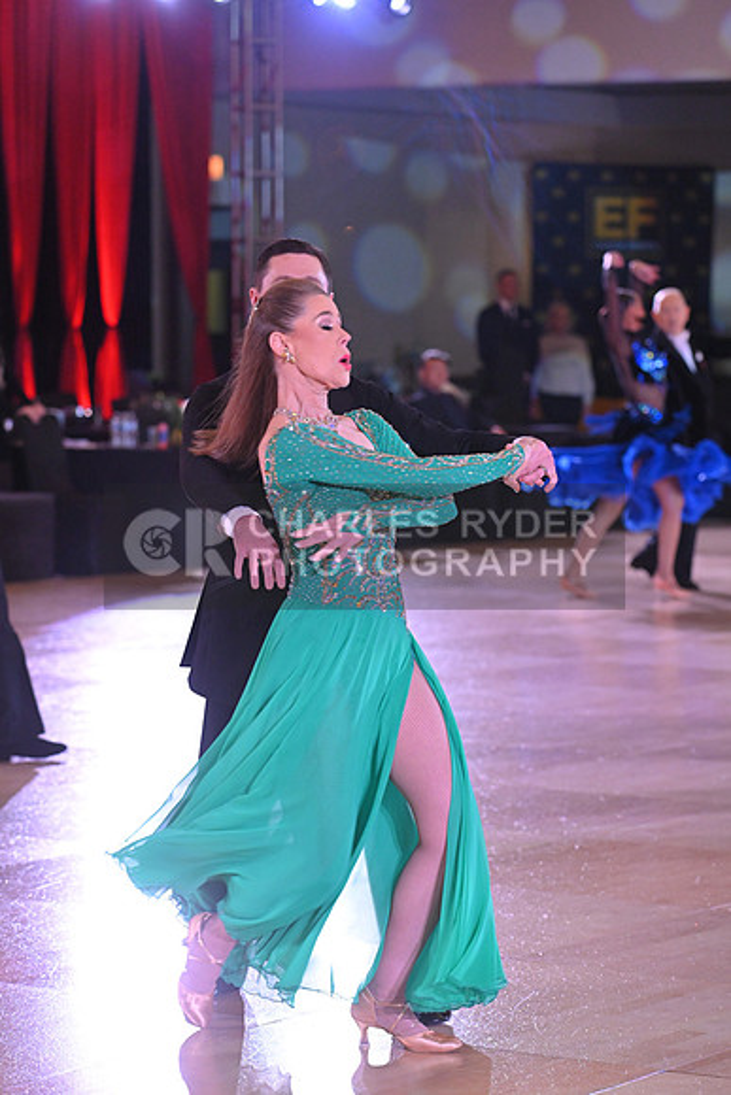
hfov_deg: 11.2
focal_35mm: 122
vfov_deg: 16.8
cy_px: 548
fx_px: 3713
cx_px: 366
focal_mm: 122
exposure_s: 1/400
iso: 3200
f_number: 4.5
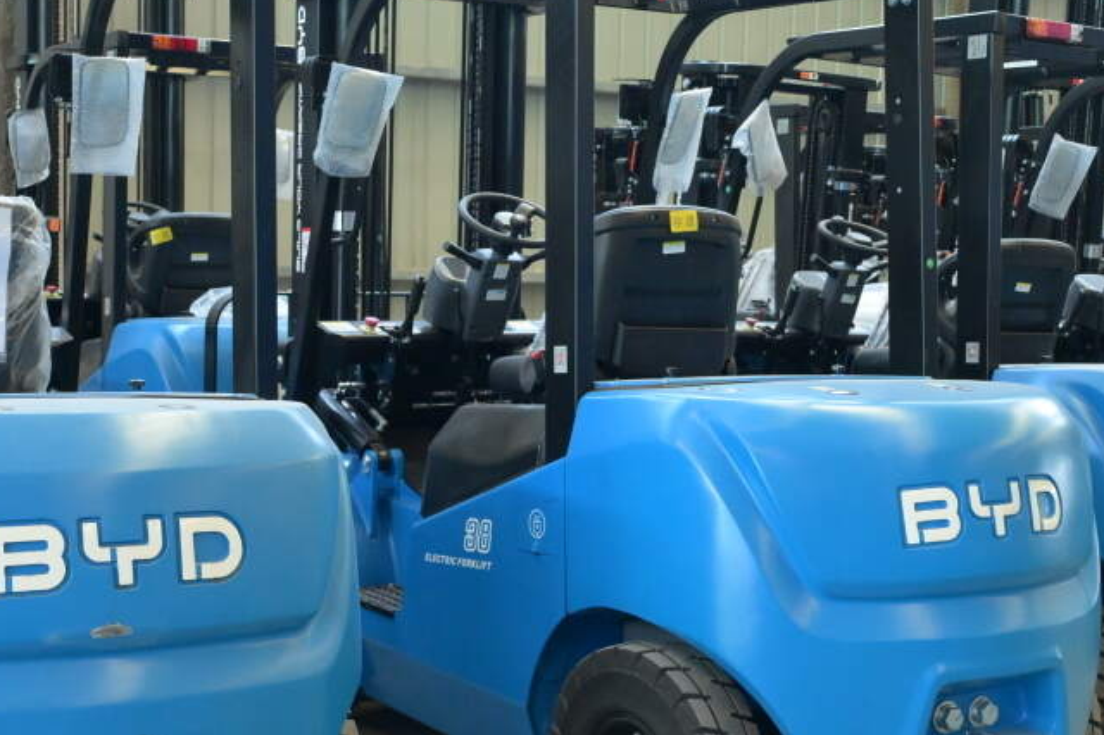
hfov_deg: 33.4
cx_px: 540
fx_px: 1839
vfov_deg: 22.6
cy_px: 395
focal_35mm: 60
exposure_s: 1/320
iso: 3200
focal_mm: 24
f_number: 4
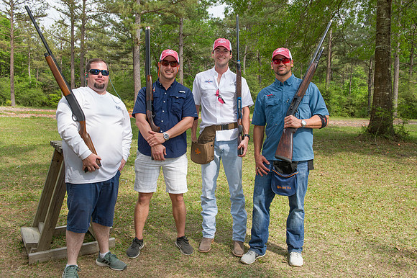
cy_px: 139
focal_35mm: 32
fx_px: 370
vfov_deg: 41.1
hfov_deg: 58.7
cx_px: 208
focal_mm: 32
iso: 200
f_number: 7.1
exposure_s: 1/250
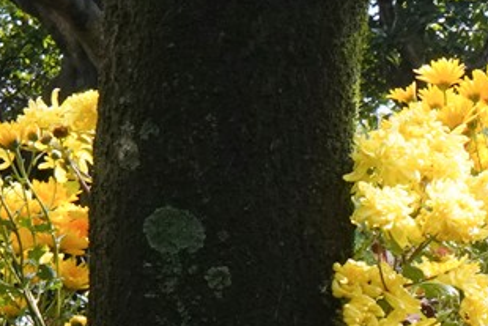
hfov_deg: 8.2
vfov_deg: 6.0
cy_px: 529
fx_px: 3065
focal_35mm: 226
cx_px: 1277
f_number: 14
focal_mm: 35
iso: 1600
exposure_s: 1/100
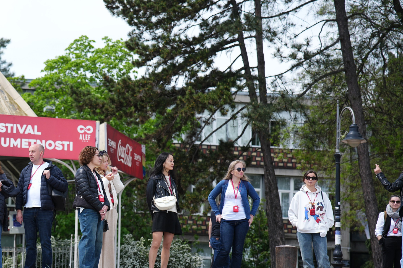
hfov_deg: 16.5
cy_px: 192
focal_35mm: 123
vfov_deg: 11.1
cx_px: 57
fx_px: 1377
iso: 200
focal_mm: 70
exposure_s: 1/1250
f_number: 2.8
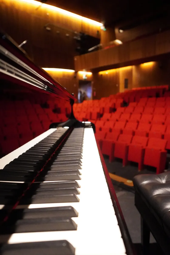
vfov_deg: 69.5
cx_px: 85
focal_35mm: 26
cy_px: 128
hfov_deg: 49.6
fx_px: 184
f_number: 2.8
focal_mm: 17.3
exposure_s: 1/160
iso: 10000
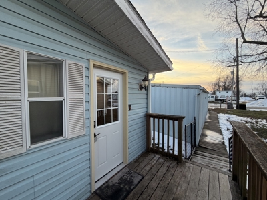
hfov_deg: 102.1
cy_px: 100
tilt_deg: -2.8
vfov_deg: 85.7
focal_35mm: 14
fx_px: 108
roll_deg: -0.3
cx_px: 134
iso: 64
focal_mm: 2.22
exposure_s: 1/121
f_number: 2.2
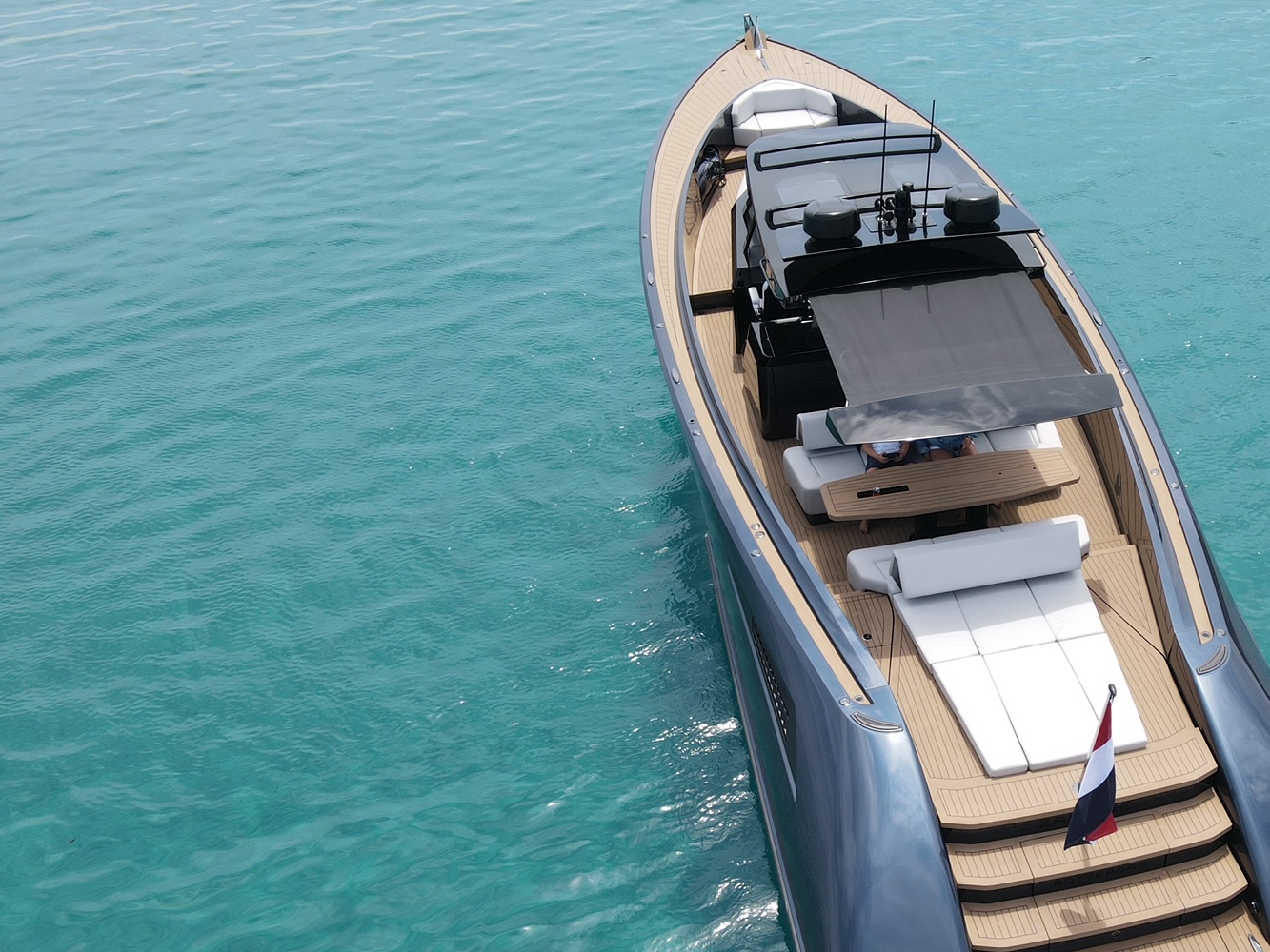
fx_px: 1321
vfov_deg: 39.4
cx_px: 950
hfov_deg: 49.3
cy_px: 600
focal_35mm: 36
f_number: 2.8
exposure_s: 1/500
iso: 100
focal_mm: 4.5
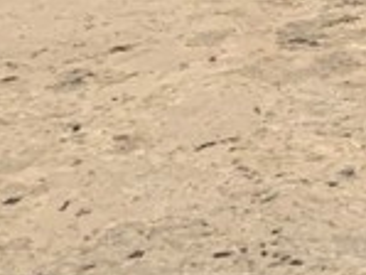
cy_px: -440
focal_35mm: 179
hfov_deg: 9.9
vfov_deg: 7.6
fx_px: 1894
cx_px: 840
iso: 125
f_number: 1.8
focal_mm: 4.25
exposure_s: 1/60
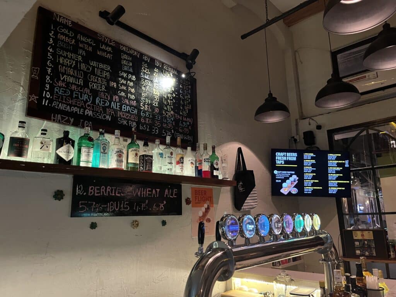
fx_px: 297
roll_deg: +2.1
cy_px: 148
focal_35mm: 26
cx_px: 198
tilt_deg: +12.8
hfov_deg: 67.3
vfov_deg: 53.1
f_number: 1.6
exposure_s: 1/33
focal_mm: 5.1
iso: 500
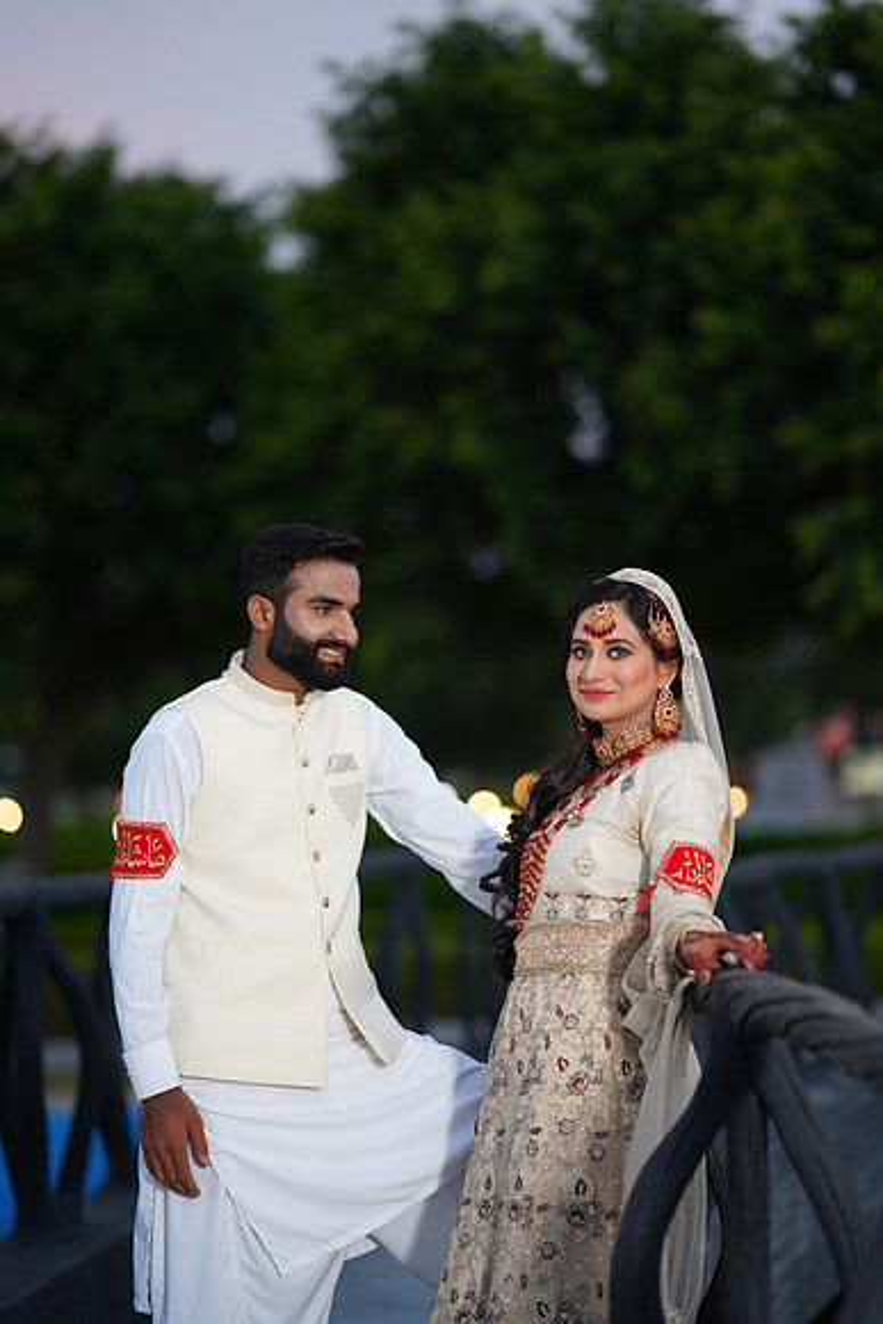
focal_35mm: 85
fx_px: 3125
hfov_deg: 16.1
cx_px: 442
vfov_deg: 23.9
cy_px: 662
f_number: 1.4
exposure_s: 1/200
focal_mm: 85
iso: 400
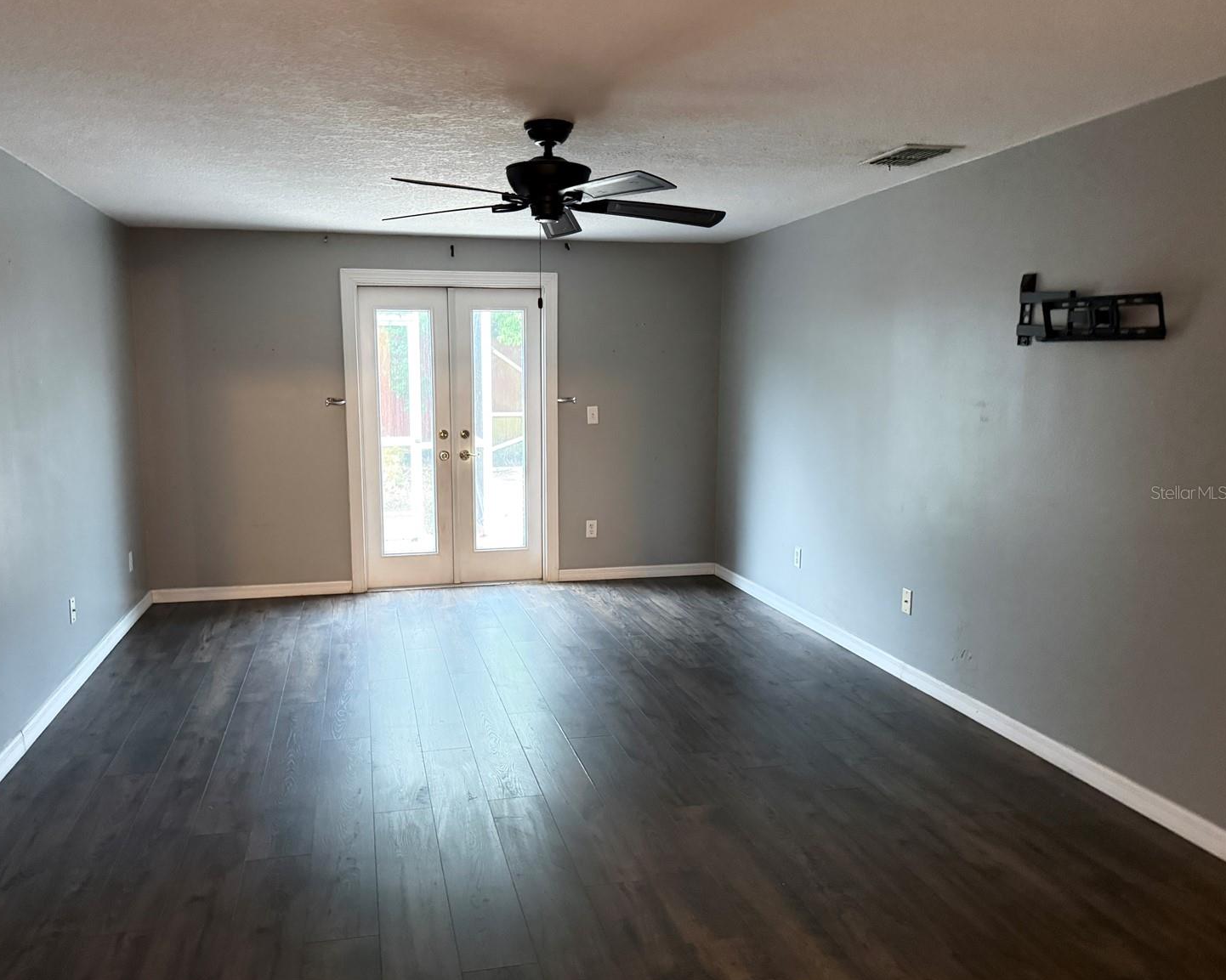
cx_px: 551
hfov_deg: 65.9
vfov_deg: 54.9
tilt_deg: -7.4
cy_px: 492
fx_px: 943
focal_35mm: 26
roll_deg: +0.9
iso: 1600
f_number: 1.78
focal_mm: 6.76
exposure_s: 1/15
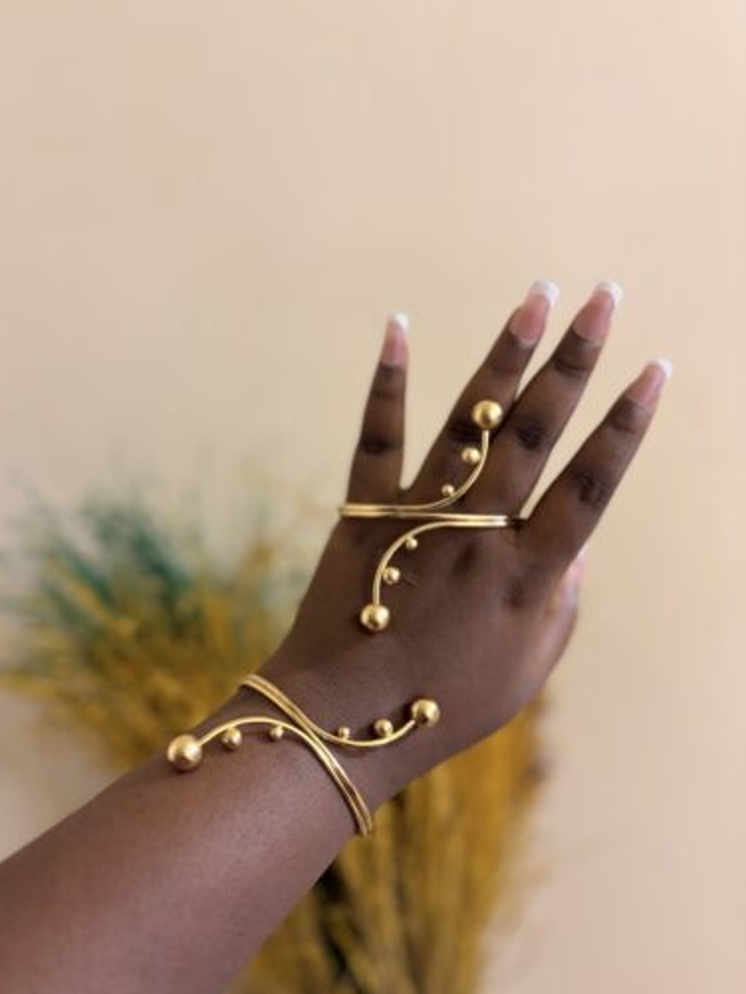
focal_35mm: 27
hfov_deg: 51.4
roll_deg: +6.9
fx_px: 775
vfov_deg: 65.3
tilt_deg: -17.7
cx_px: 361
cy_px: 500
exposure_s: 1/50
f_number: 1.6
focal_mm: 5.96
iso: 160
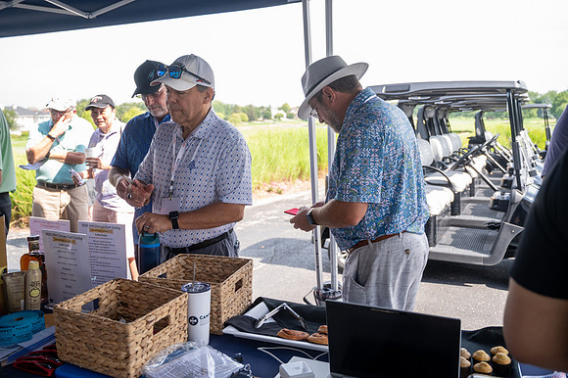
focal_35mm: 33
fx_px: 520
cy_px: 189
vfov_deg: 39.9
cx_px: 284
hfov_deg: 57.3
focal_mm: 33
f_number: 4
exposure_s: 1/320
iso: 250
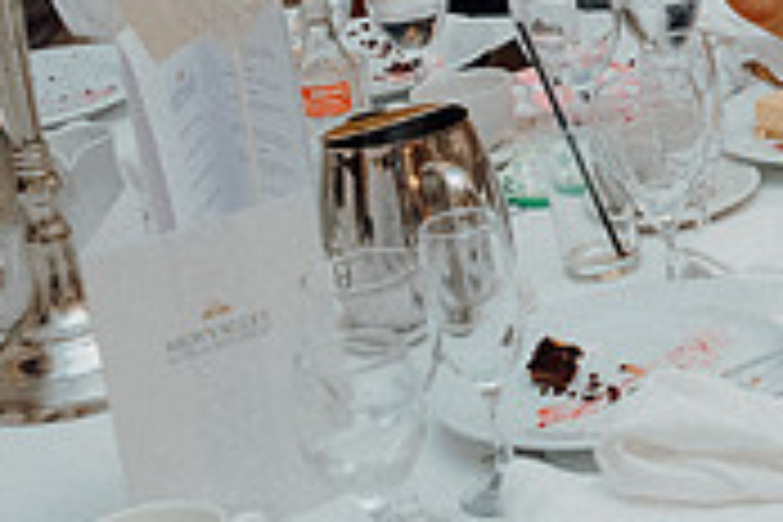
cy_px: -11
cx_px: 1094
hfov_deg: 15.9
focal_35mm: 120
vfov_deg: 11.3
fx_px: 2610
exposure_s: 1/160
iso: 2500
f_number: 3.5
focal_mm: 24
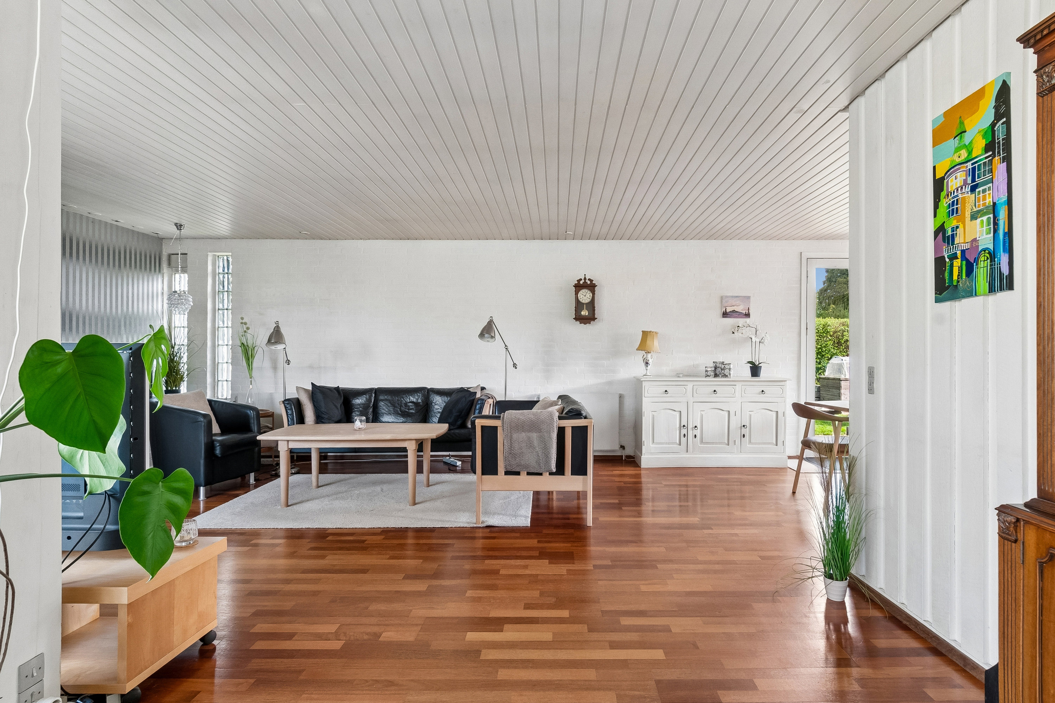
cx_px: 528
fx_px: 527
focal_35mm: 18
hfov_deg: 90.0
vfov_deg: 67.4
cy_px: 352
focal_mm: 12
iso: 400
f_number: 10
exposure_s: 1/13
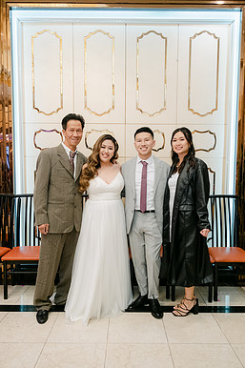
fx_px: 286
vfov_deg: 65.5
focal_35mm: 28
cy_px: 189
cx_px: 126
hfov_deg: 46.4
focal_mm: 16
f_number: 2.8
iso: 800
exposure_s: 1/125
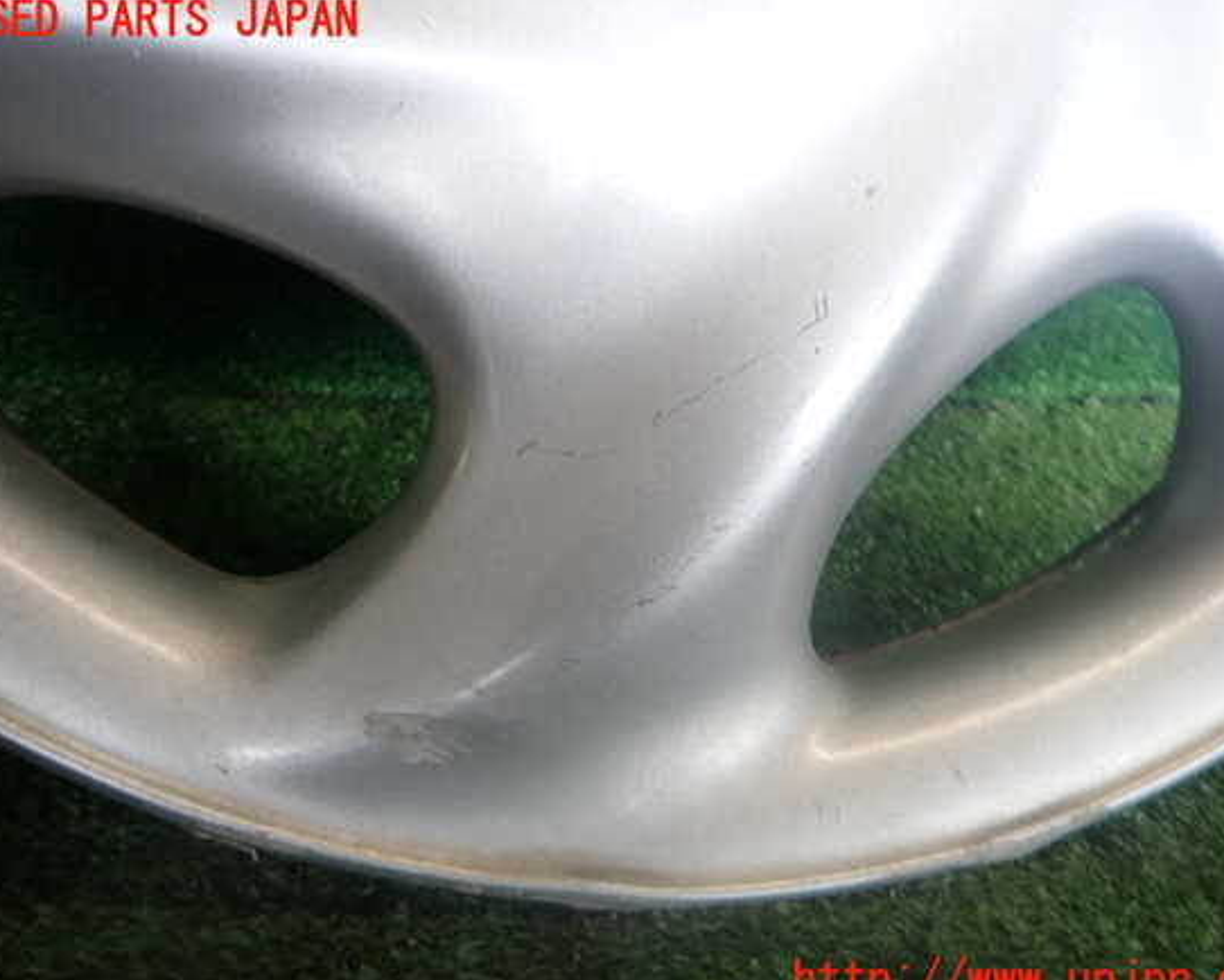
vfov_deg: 53.2
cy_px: 501
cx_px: 626
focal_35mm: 27
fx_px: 978
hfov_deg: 64.0
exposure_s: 1/80
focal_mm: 4.5
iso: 200
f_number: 2
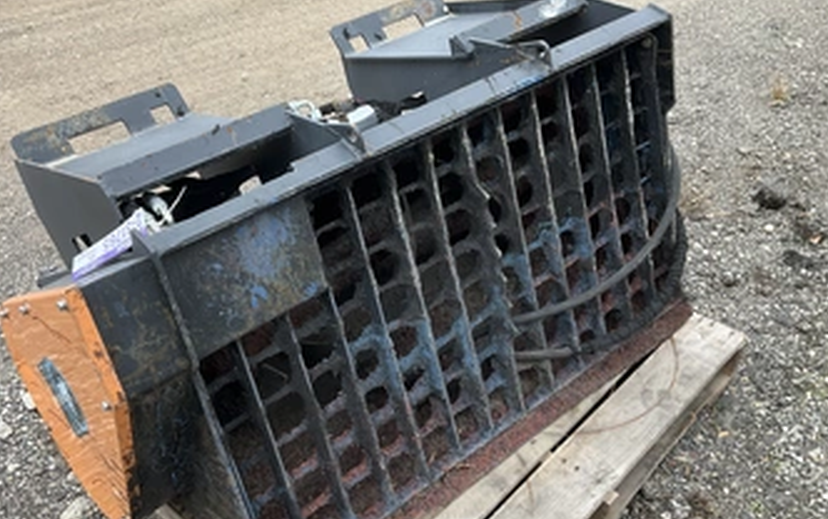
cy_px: 302
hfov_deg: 52.6
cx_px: 362
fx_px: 835
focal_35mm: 37
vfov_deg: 34.4
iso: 20
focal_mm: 3
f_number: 1.8
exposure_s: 1/122
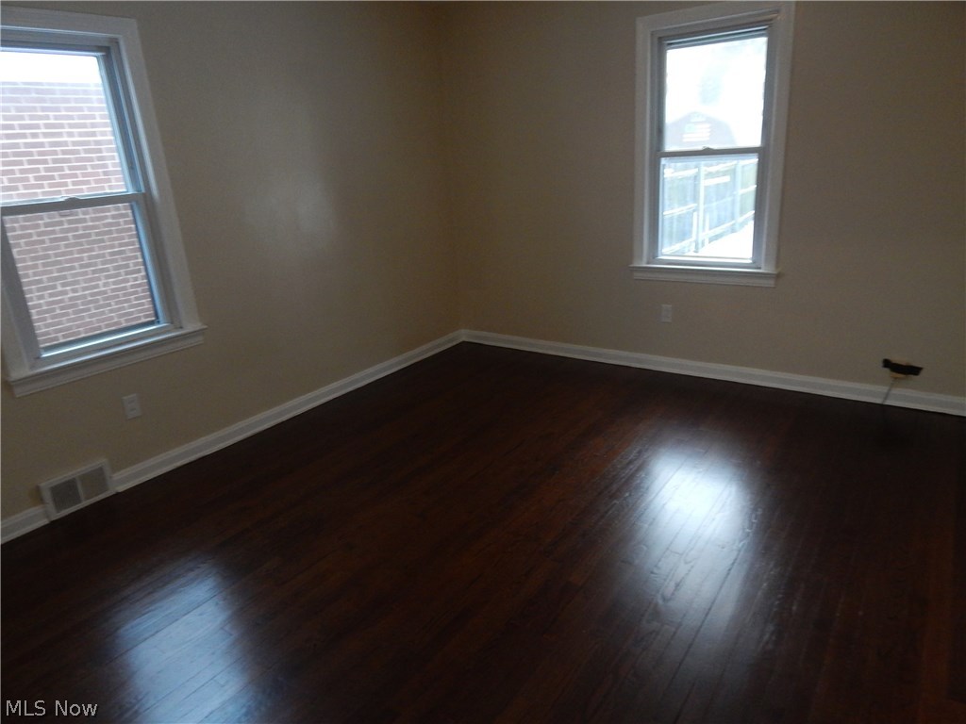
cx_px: 483
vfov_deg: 61.1
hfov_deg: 76.4
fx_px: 614
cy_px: 362
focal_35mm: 22
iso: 400
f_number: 3
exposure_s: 1/25
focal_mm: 4
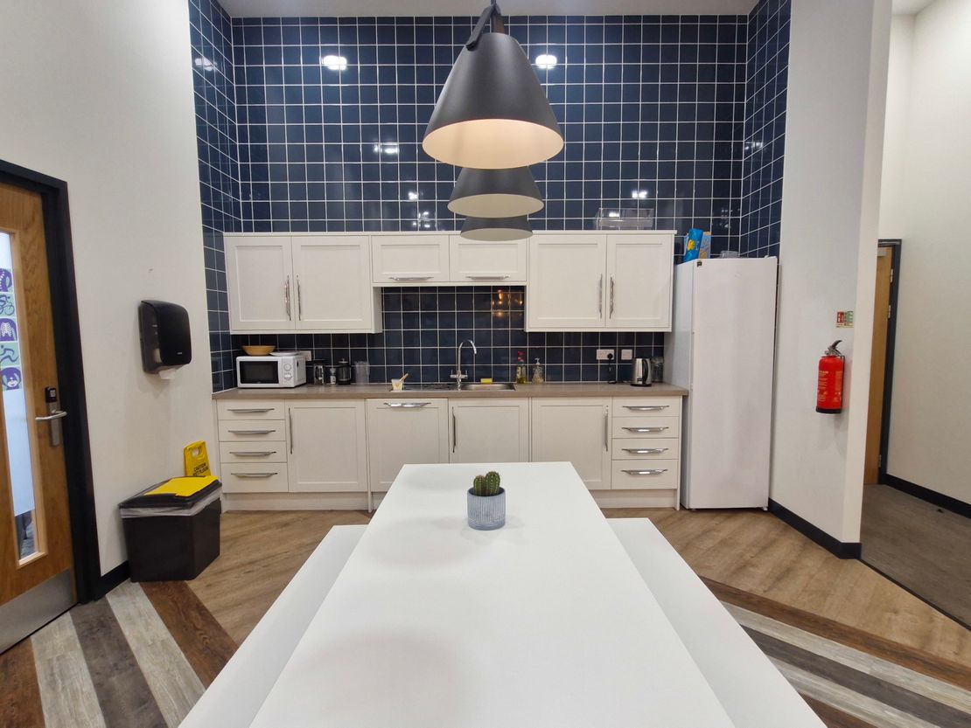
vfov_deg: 89.9
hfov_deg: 106.2
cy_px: 364
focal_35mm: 13
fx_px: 365
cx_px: 486
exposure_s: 1/50
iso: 160
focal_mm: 1.74
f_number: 2.2
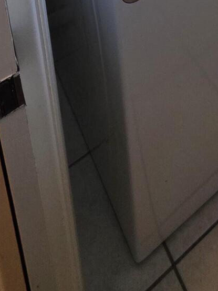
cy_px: -233
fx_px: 395
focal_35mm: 47
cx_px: 190
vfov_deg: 22.5
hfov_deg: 29.8
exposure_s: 1/120
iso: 80
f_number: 1.9
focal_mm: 2.2
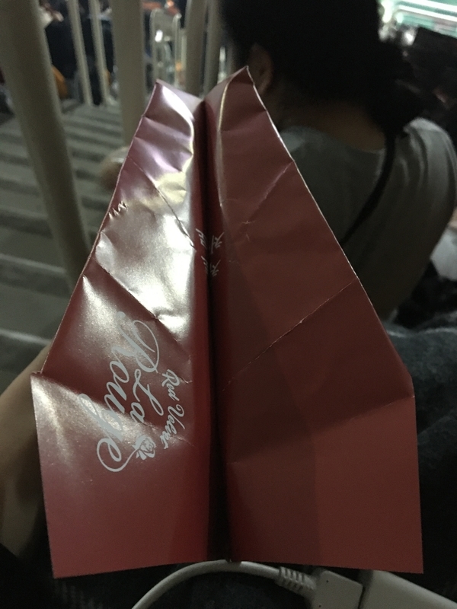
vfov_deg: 61.7
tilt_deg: -59.6
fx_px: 510
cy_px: 304
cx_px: 228
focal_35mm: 29
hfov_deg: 48.2
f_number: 2.2
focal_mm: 4.15
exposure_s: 1/15
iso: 500
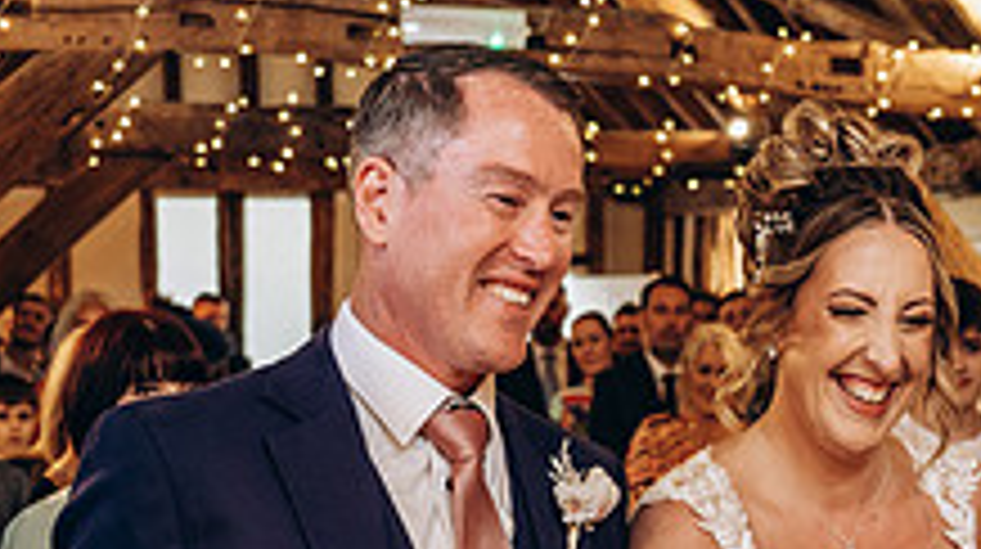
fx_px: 1923
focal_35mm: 74
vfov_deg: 16.0
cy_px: 506
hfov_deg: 28.0
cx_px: 792
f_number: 2.8
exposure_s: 1/100
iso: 2000
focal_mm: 26.5
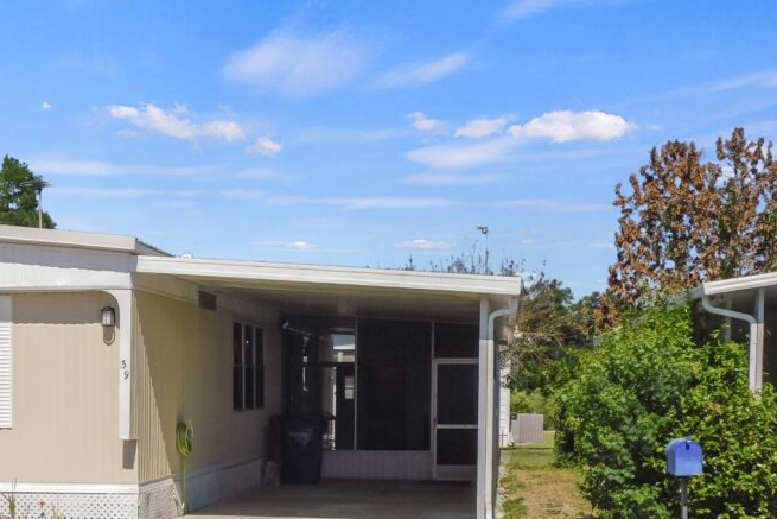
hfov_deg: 30.4
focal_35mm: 65
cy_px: 355
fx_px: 1403
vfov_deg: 20.8
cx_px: 185
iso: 125
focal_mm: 7.1
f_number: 7.2
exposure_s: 1/500
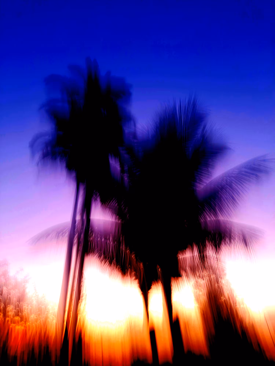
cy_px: 183
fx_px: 265
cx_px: 138
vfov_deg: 69.4
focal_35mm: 25
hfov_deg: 54.9
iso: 50
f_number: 2
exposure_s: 1/2
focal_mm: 4.6
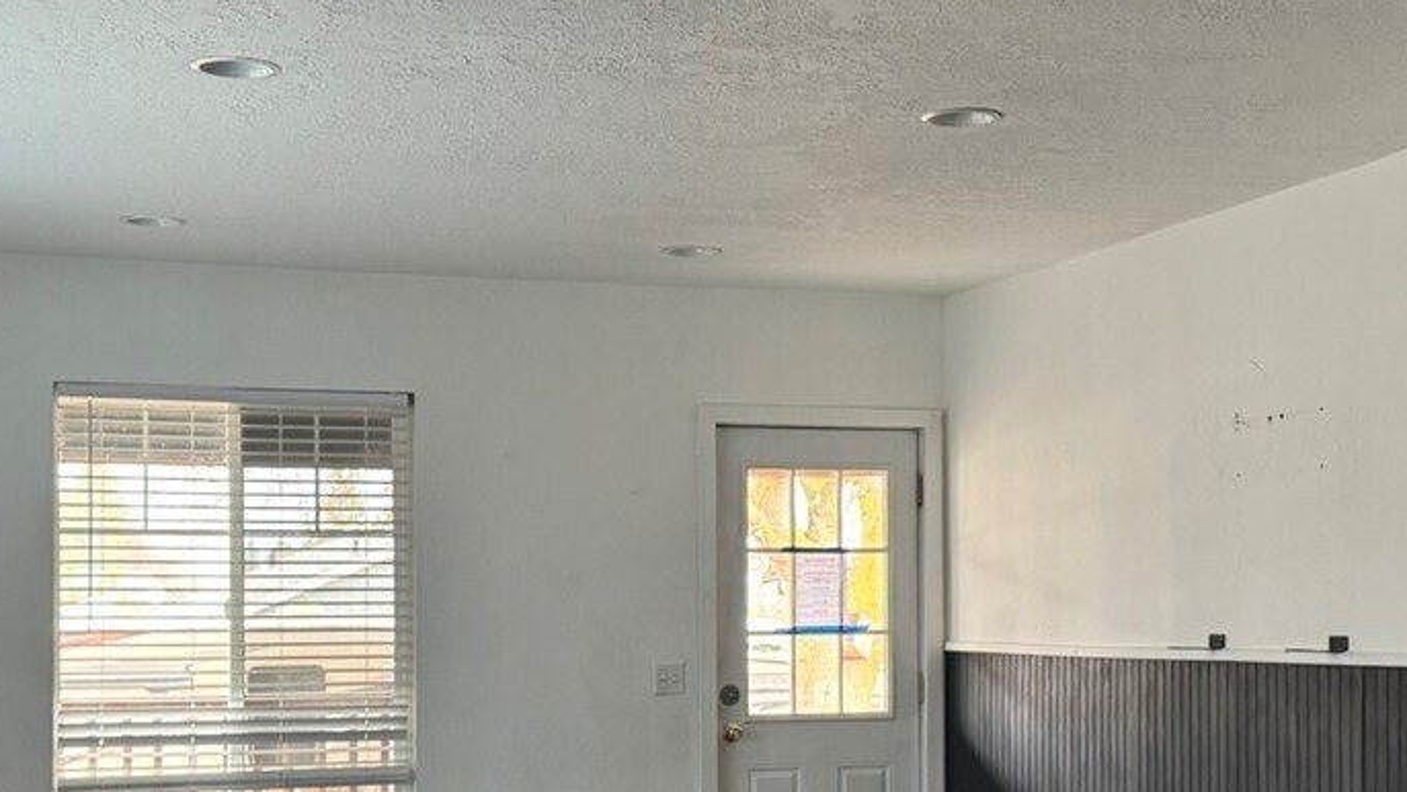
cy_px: 587
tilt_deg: +0.1
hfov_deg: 34.4
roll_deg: +0.7
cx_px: 691
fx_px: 2276
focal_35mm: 61
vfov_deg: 19.6
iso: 320
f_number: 1.78
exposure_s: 1/60
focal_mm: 6.76
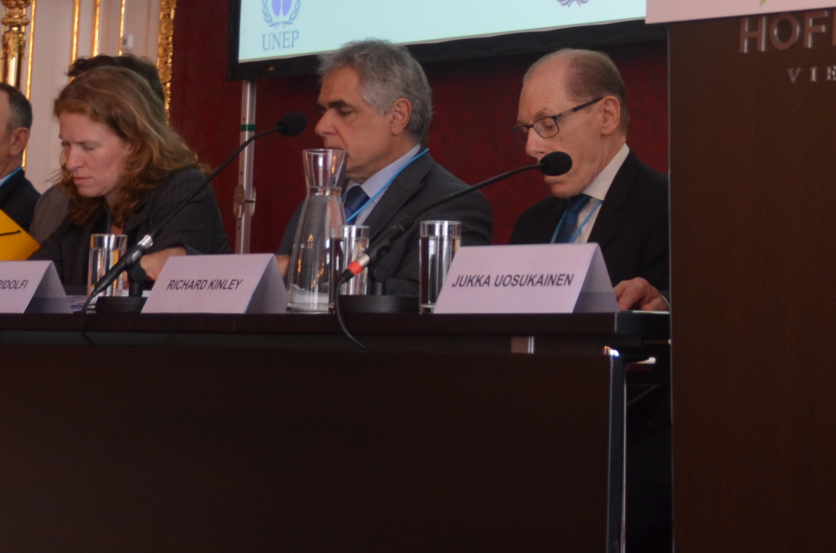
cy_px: -186
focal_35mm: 116
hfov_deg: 17.3
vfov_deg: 11.4
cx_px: 769
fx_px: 2698
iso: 500
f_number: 4
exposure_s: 1/40
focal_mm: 27
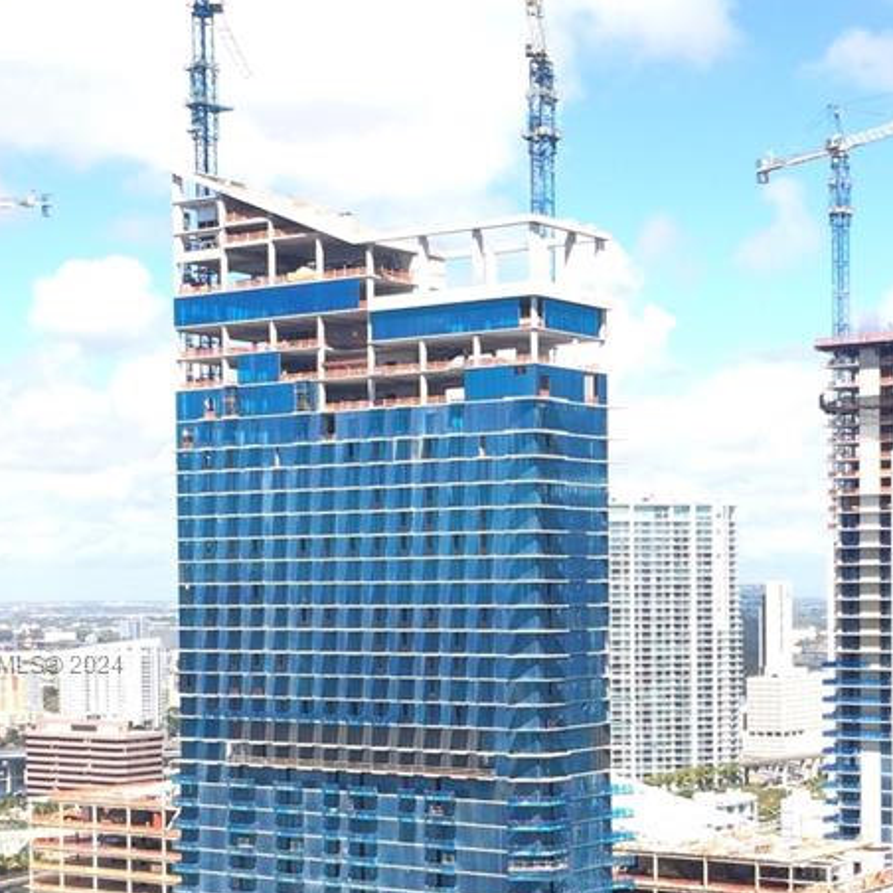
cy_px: 664
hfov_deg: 25.1
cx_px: 648
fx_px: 1985
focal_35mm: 68
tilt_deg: -3.2
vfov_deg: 25.1
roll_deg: +0.6
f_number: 2.2
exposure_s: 1/1001
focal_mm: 4.15
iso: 32
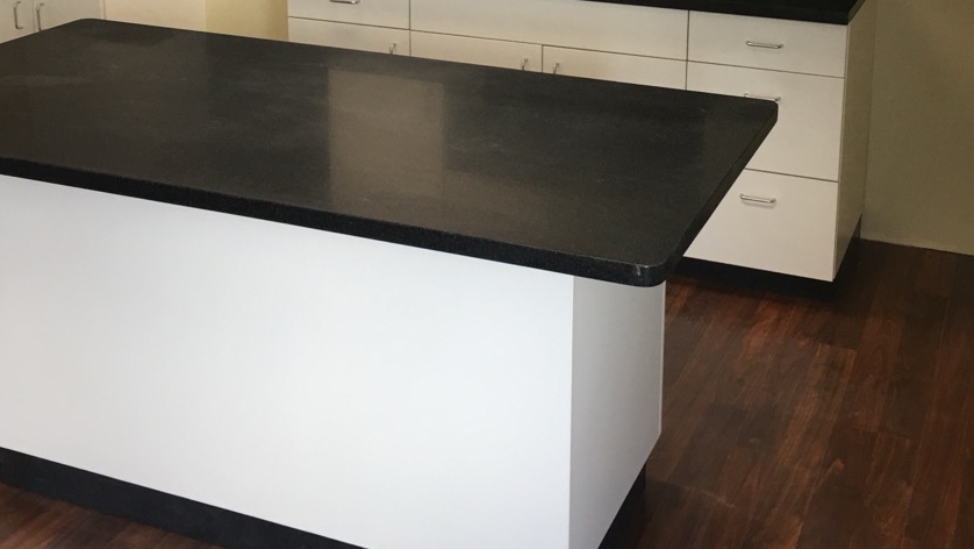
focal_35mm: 49
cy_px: 17
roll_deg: -1.0
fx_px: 1266
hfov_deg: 42.0
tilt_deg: -11.0
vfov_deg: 23.5
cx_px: 544
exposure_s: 1/15
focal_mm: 4.15
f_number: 2.2
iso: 32
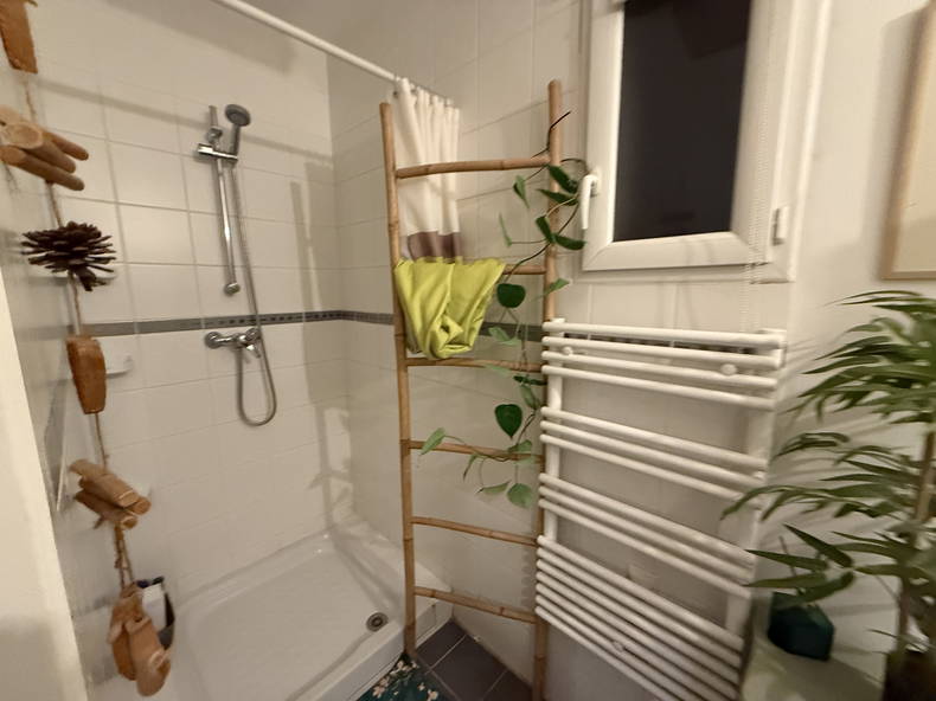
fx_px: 378
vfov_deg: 85.6
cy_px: 350
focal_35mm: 14
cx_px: 468
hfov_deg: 102.1
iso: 640
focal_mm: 2.22
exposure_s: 1/50
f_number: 2.2
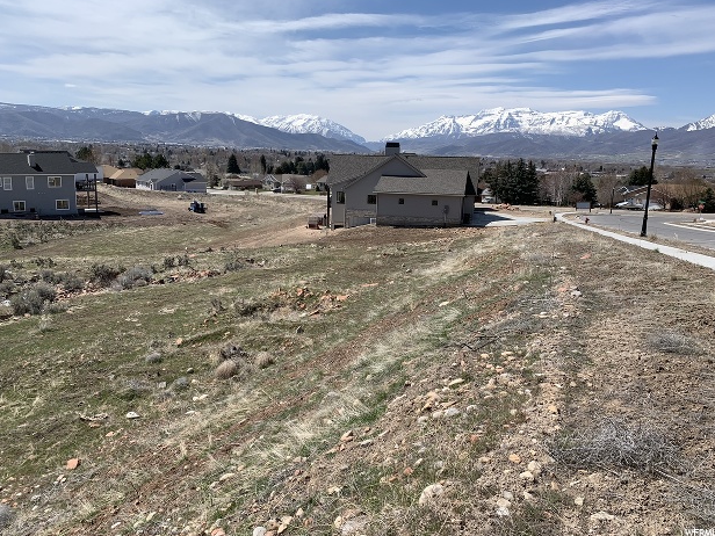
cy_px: 259
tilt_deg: -11.2
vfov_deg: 51.3
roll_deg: -1.7
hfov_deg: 65.3
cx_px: 351
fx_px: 558
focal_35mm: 27
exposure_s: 1/3289
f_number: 1.8
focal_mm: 4.25
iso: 25
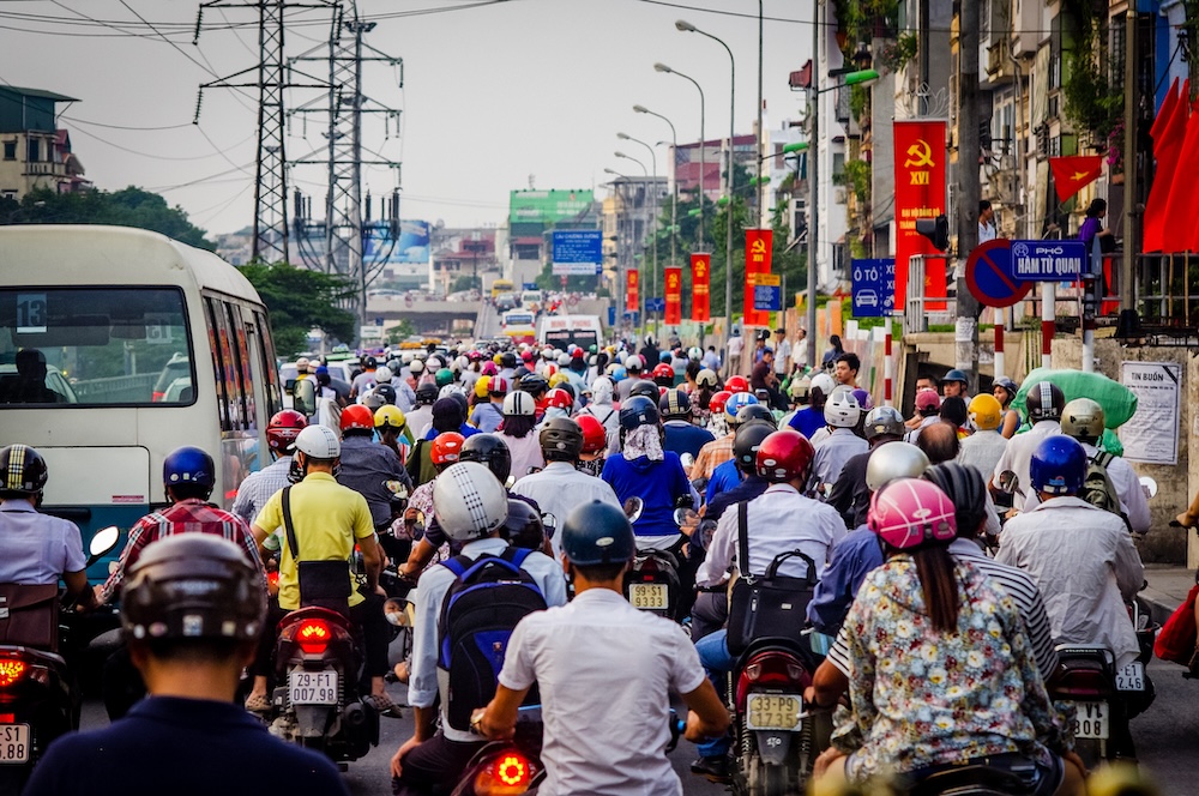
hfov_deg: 13.7
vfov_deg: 9.1
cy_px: 398
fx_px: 4989
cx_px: 600
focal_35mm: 150
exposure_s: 1/125
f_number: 6.3
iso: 400
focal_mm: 100
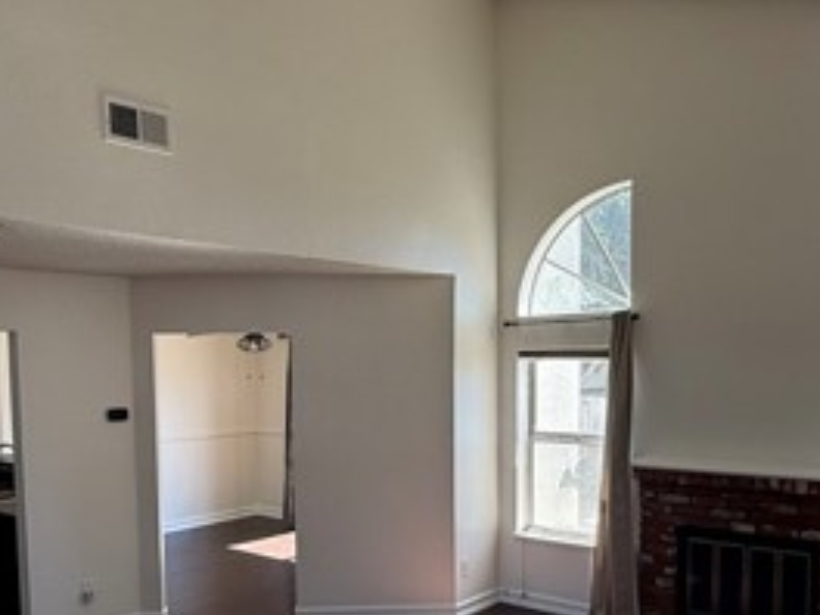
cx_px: 382
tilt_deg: -4.0
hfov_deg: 53.9
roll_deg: +0.9
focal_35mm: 34
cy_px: 422
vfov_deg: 41.1
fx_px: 805
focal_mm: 2.22
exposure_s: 1/116
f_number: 2.2
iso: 64
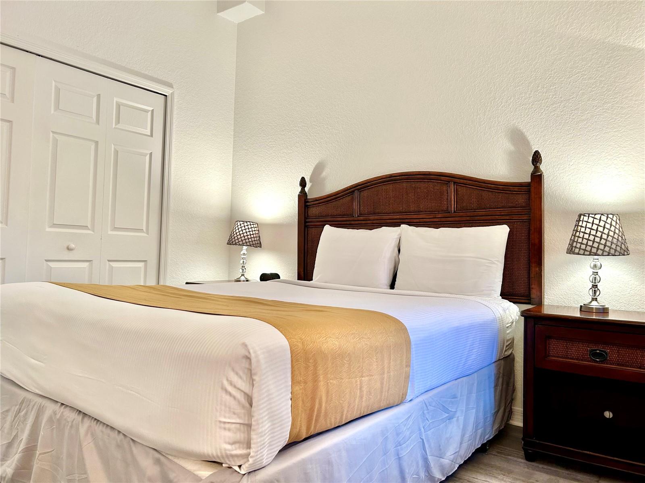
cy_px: 242
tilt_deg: +0.2
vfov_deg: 53.1
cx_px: 322
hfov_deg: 67.3
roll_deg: -0.7
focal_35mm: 26
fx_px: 484
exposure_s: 1/60
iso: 100
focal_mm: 5.7
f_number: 1.5
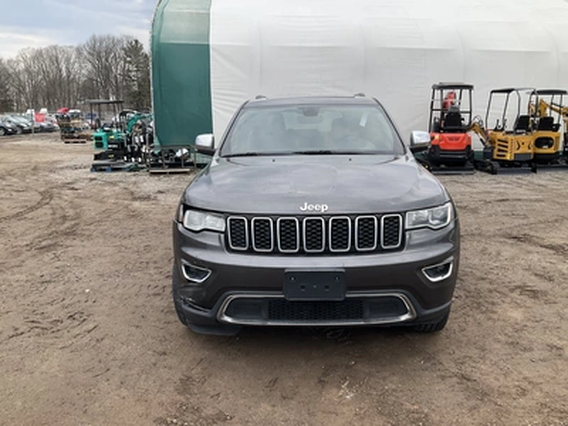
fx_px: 476
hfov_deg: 61.7
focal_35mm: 29
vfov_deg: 48.2
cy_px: 213
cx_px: 284
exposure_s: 1/534
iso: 25
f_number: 1.8
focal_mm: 3
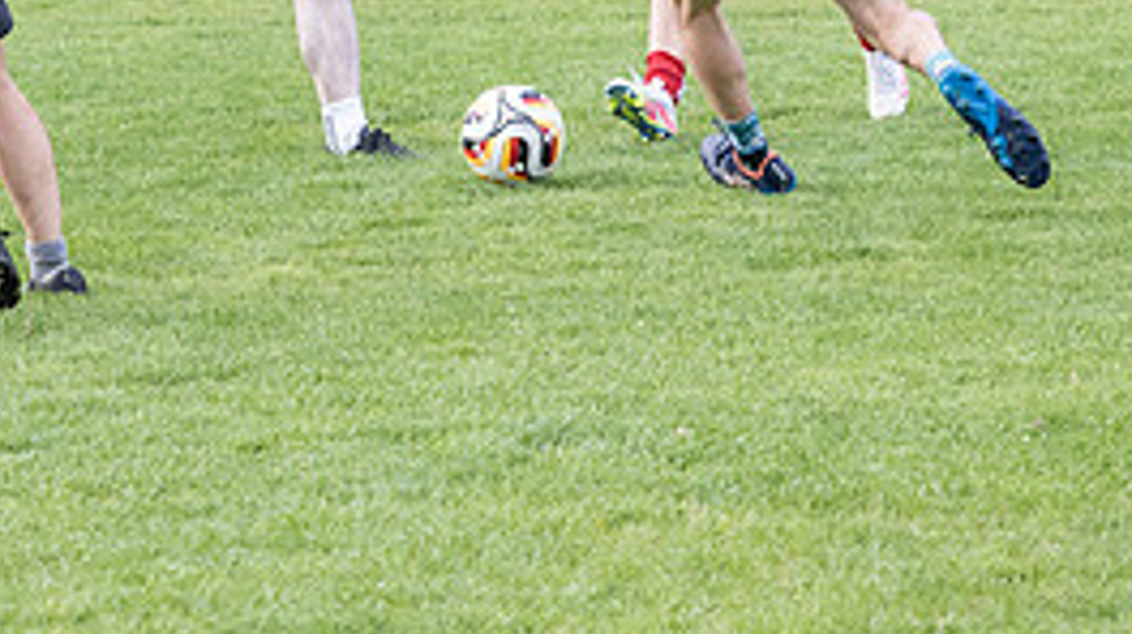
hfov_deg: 7.9
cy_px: -208
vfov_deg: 4.4
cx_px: 502
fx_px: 8188
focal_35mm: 273
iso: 640
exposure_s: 1/1250
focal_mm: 57
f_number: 2.8
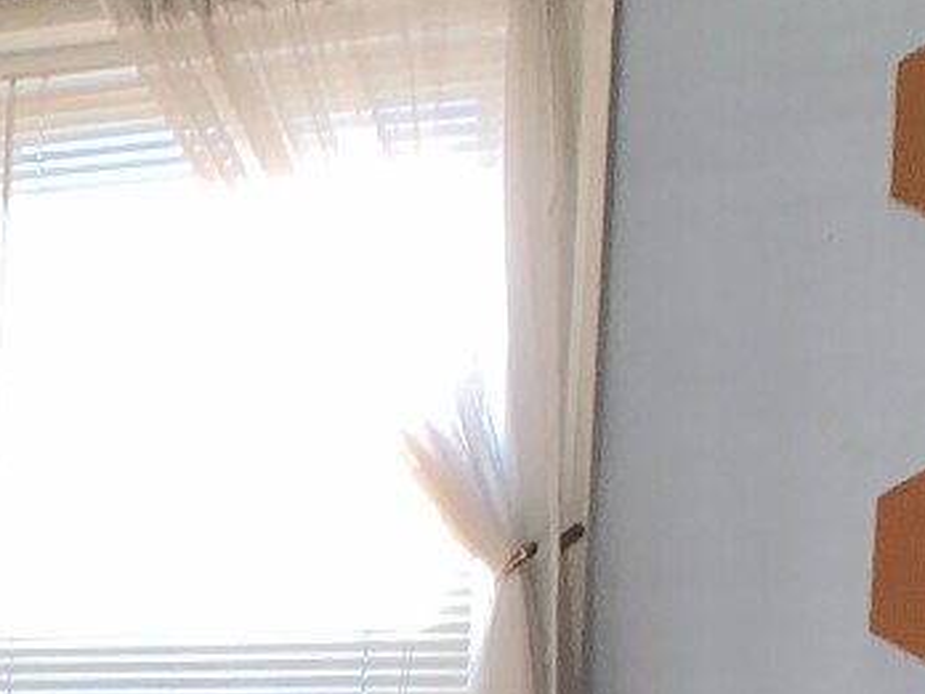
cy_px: 1178
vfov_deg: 8.7
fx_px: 4409
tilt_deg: -2.1
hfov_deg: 11.6
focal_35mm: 165
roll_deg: -1.8
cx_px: -284
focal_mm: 3.99
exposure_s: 1/40
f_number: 1.8
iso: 25
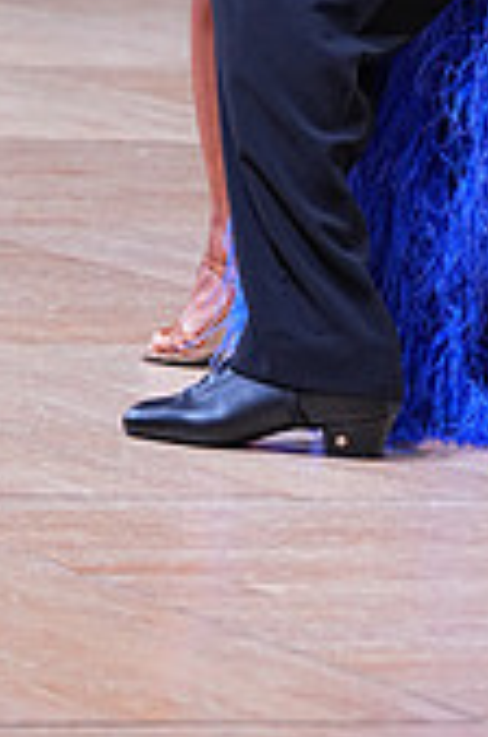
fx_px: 7309
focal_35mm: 358
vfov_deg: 5.7
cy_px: -493
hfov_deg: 3.8
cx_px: 438
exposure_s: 1/400
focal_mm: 104
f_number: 4
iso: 1250
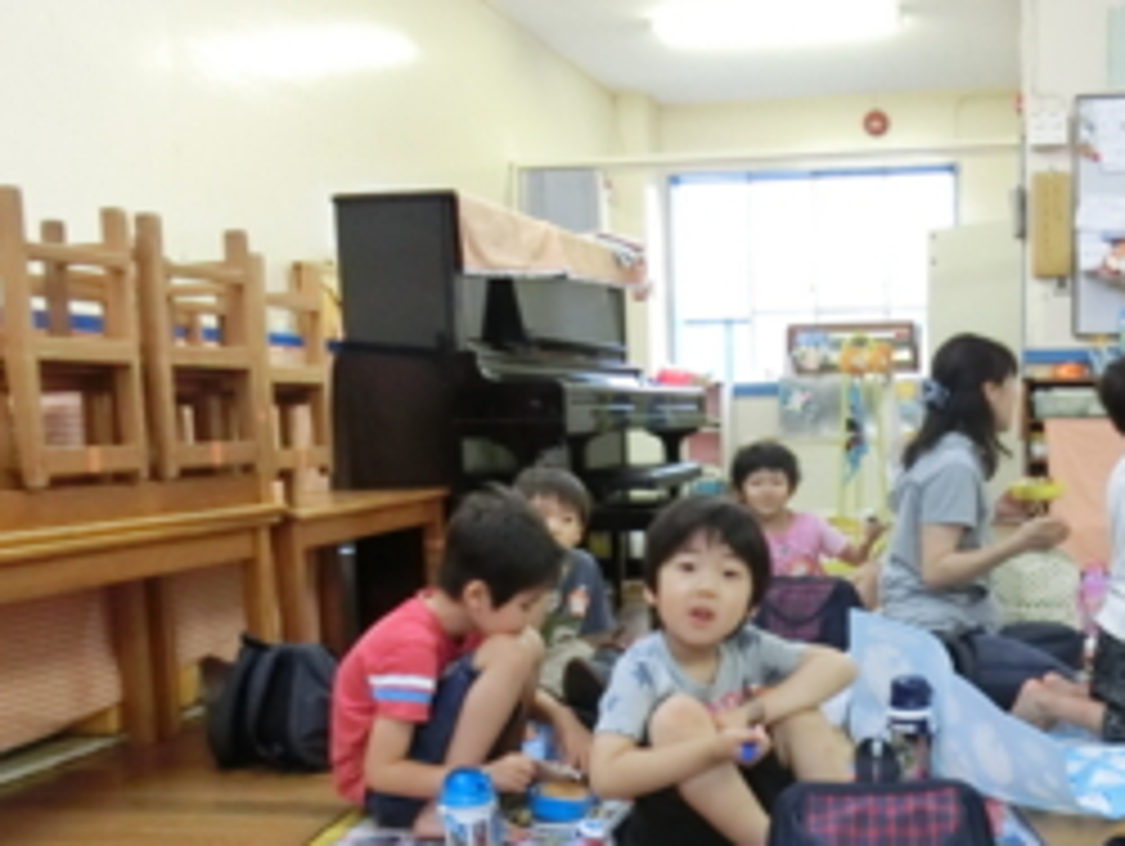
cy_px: 558
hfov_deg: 44.9
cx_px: 868
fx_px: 1301
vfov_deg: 35.7
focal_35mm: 40
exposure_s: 1/60
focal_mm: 4.5
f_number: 3.5
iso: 800
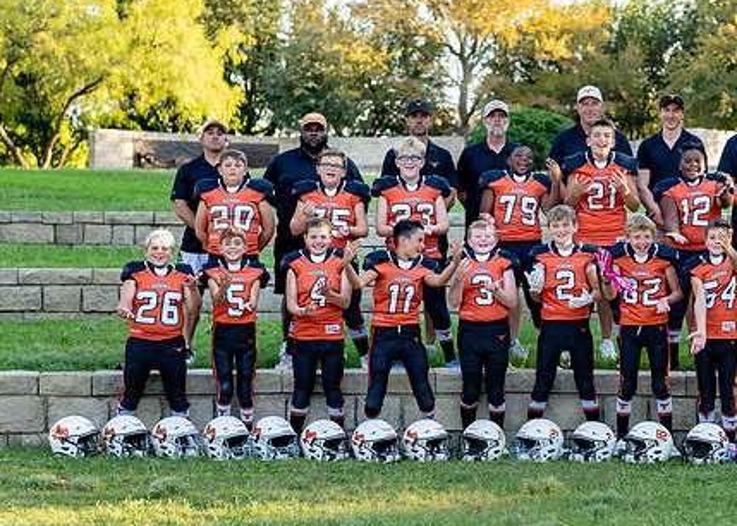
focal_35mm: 88
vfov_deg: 16.2
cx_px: 499
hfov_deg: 22.5
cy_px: 292
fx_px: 1841
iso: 200
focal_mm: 50
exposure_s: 1/500
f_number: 2.2
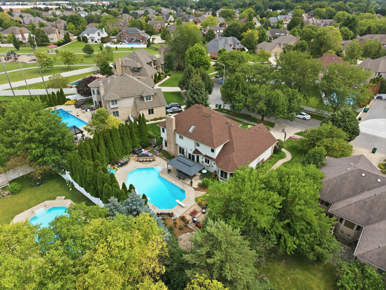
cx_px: 193
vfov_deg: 56.8
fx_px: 268
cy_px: 145
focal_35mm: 24
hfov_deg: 71.6
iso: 160
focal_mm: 8.7
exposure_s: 1/3000
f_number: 1.8
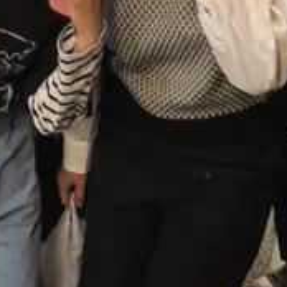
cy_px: -172
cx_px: 61
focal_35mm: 91
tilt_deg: -15.3
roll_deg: -0.1
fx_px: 854
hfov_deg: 18.9
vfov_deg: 16.9
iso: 80
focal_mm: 4
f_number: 1.8
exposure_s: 1/15
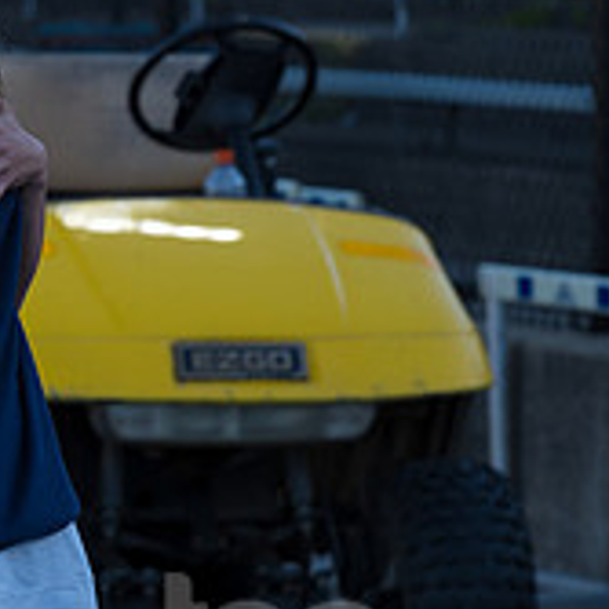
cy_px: 191
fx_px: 10290
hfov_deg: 3.4
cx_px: -241
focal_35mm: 517
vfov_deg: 3.4
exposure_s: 1/400
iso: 250
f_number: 5.6
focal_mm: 175
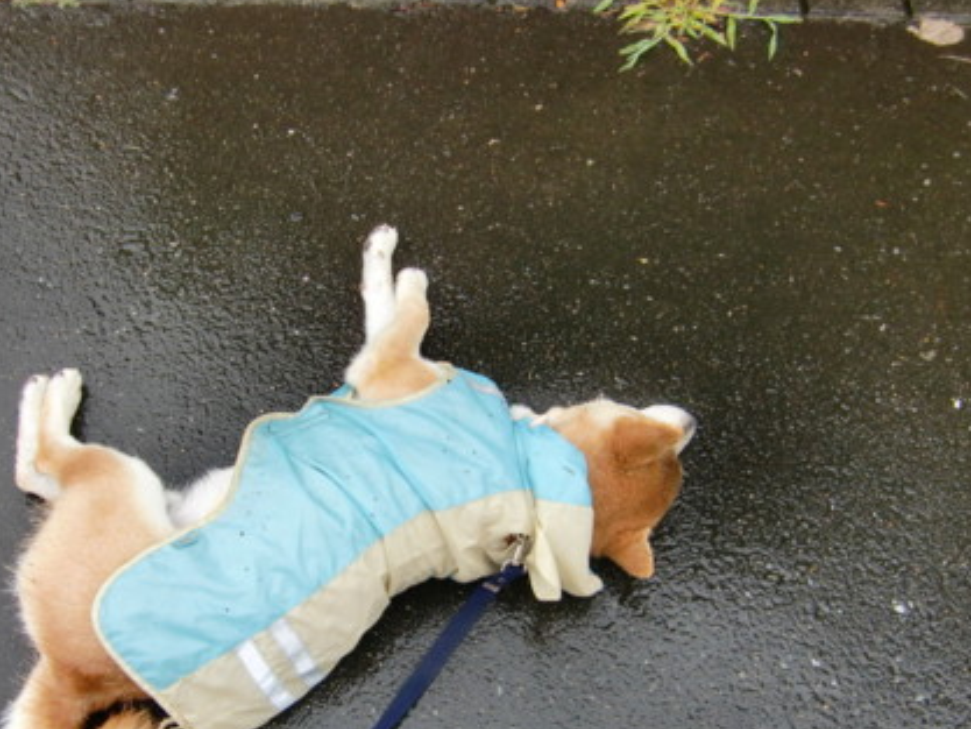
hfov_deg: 43.8
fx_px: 1207
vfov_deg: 33.1
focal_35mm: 43
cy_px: 529
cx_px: 459
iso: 64
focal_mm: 4.9
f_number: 2.6
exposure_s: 1/160
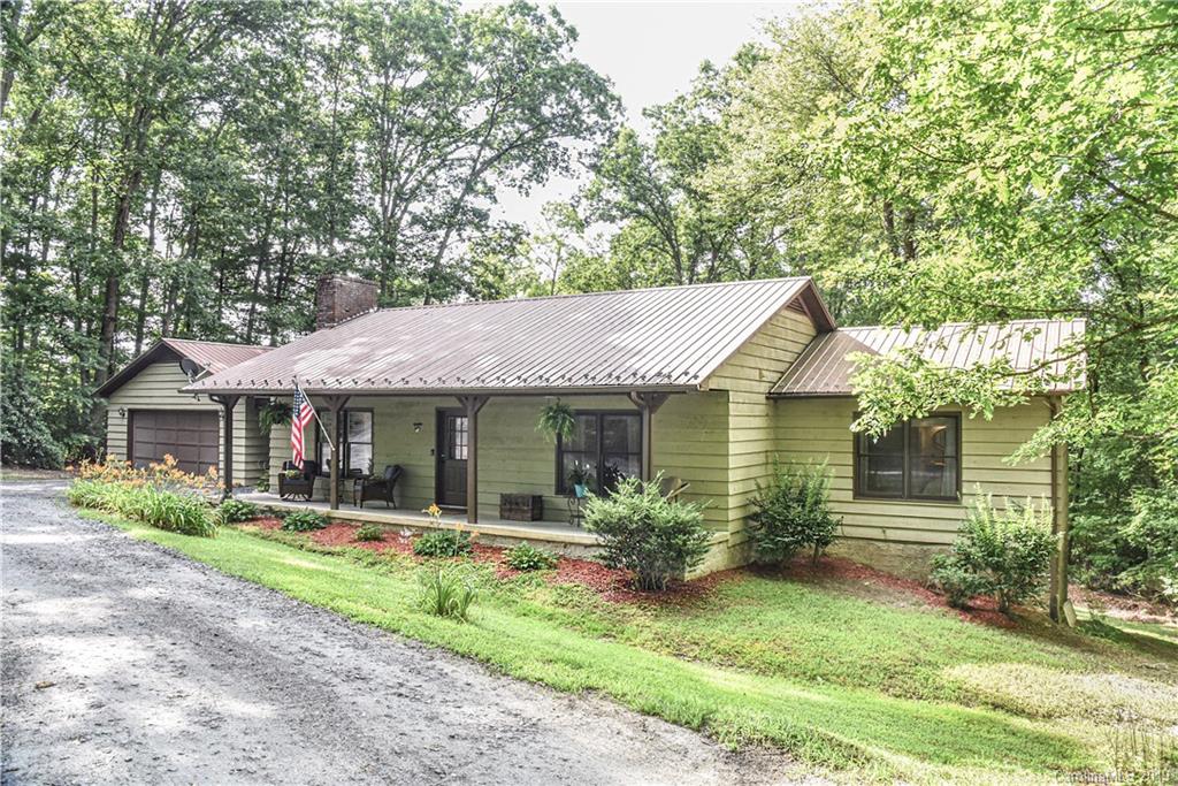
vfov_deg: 53.1
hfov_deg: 73.7
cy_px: 393
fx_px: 785
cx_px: 589
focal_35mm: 24
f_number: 13
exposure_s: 1/25
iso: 1250
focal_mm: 24
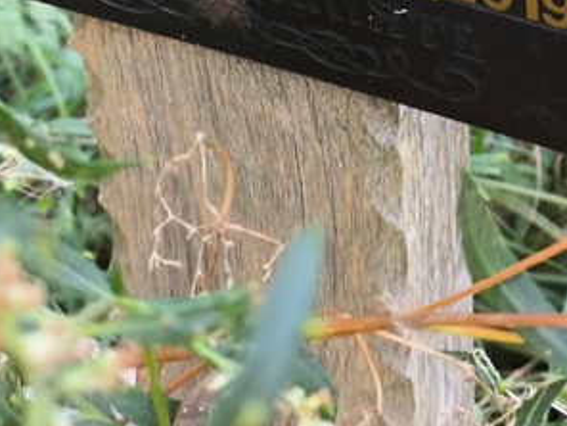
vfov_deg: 10.7
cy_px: -117
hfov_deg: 14.6
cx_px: 382
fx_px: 2211
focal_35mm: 135
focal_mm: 4.71
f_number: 1.7
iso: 64
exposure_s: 1/100
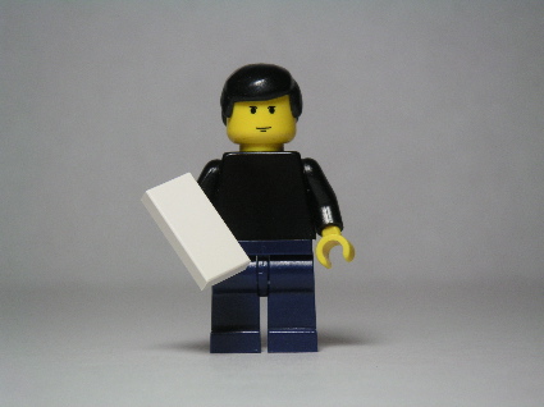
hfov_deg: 17.7
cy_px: 204
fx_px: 1743
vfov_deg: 13.3
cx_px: 272
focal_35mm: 111
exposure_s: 1/111
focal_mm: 17.1
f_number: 3.6
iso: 80
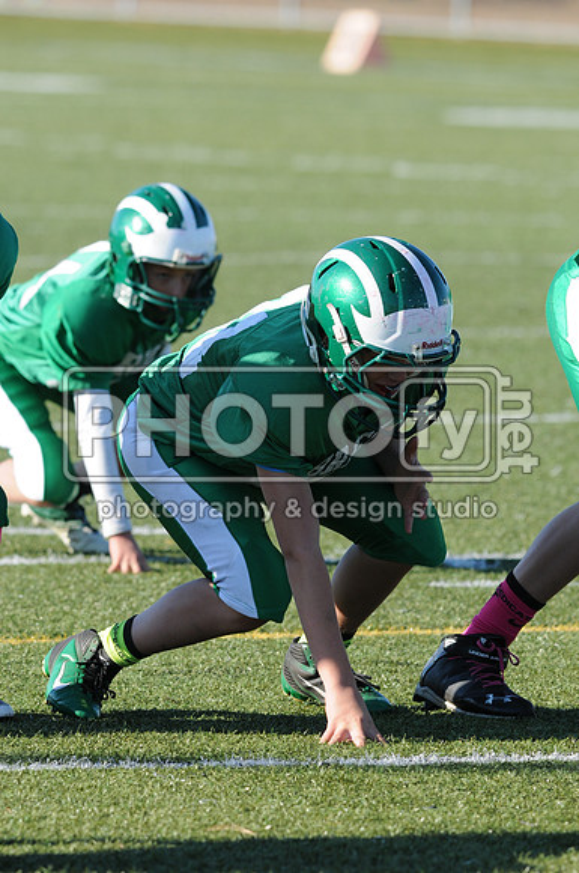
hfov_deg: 3.0
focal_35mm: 450
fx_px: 10888
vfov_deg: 4.6
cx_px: 290
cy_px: 436
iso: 200
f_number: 6.3
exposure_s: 1/500
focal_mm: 300
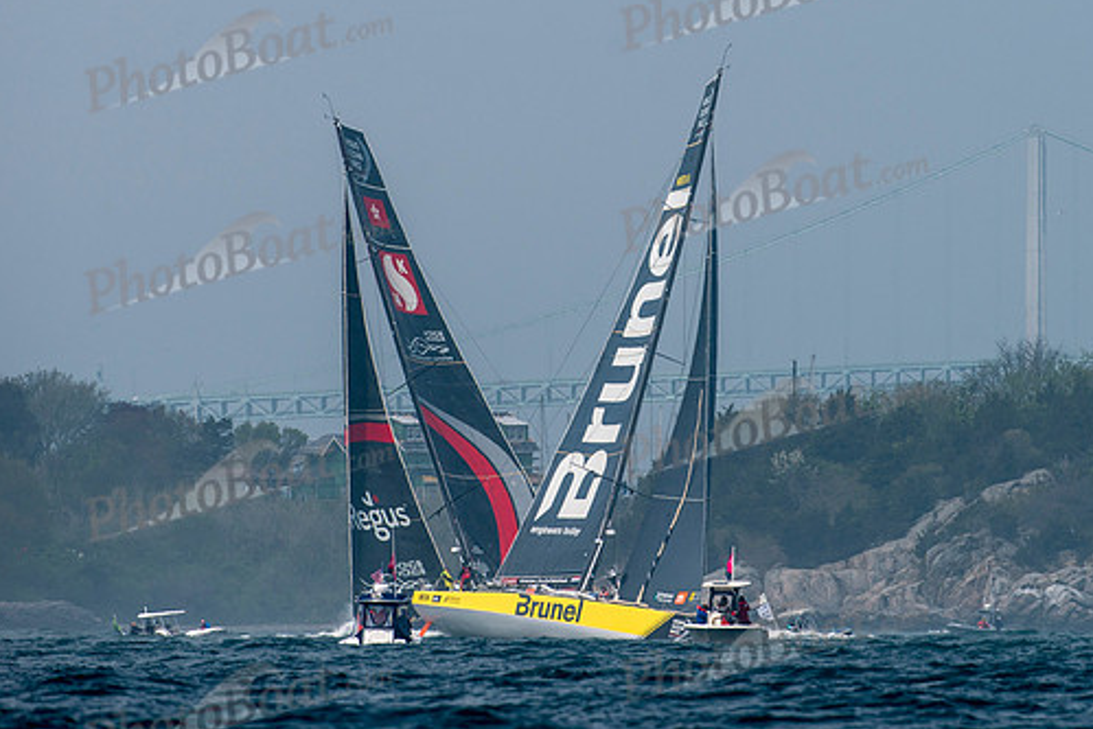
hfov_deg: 3.0
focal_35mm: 684
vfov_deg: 2.0
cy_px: 149
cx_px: 703
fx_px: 20772
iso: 280
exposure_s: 1/1250
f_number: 7.1
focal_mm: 380
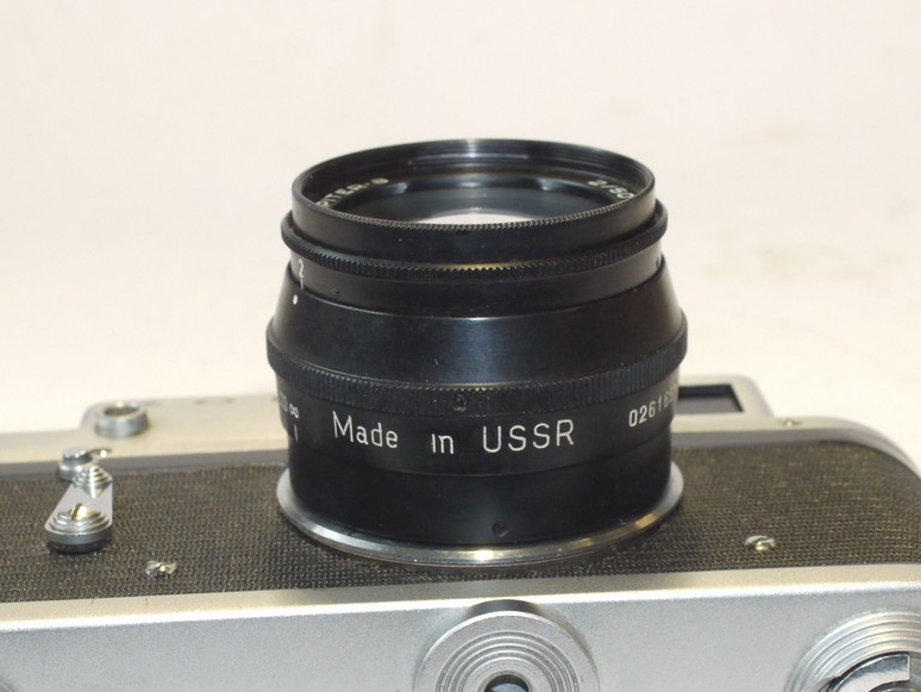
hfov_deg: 21.1
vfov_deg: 15.9
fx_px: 2475
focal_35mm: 93
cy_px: 479
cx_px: 420
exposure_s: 1/30
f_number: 9
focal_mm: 30
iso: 800
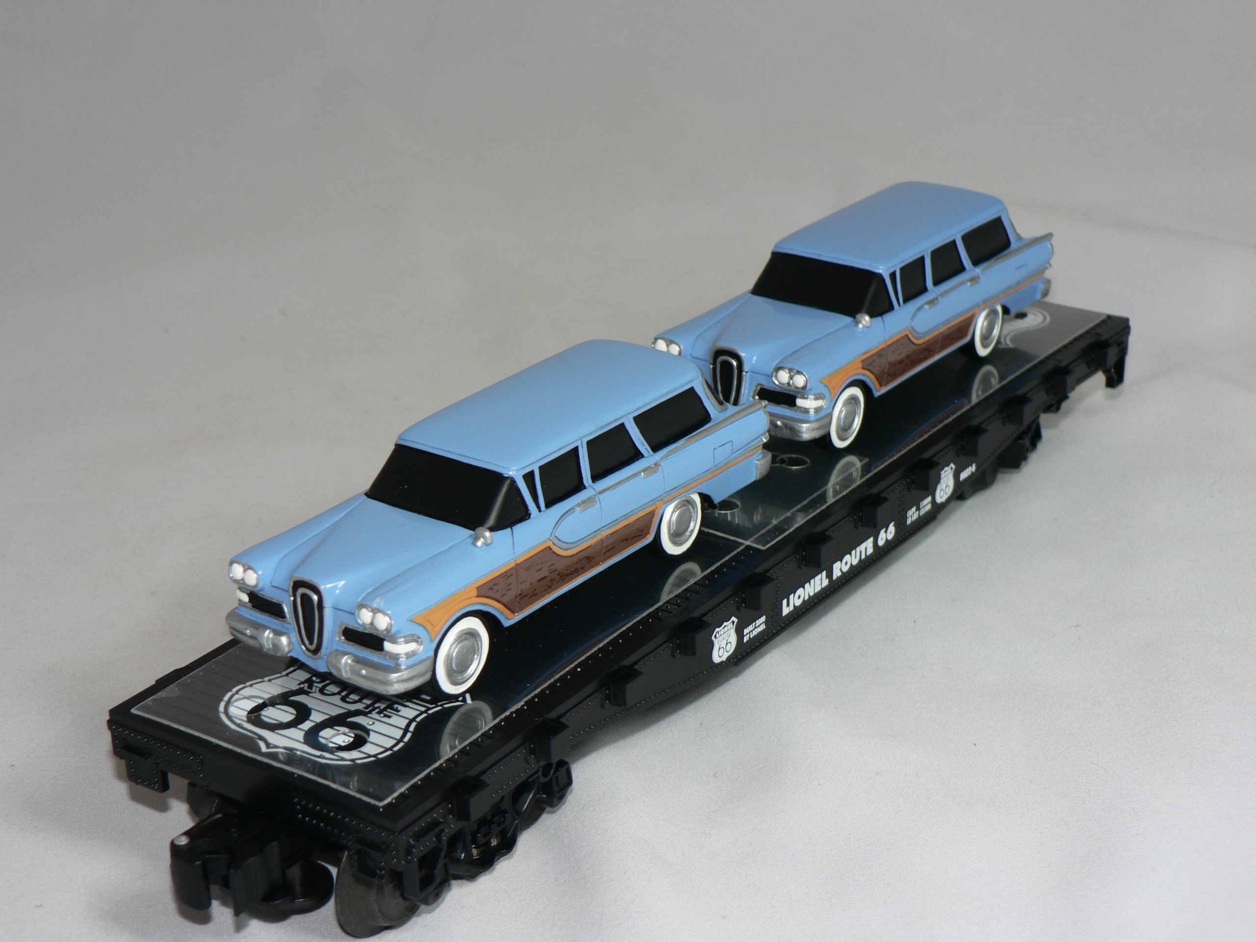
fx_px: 2358
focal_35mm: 65
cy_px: 471
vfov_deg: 22.6
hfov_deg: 29.8
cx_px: 628
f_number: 3.2
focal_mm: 10.9
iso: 80
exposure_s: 1/60
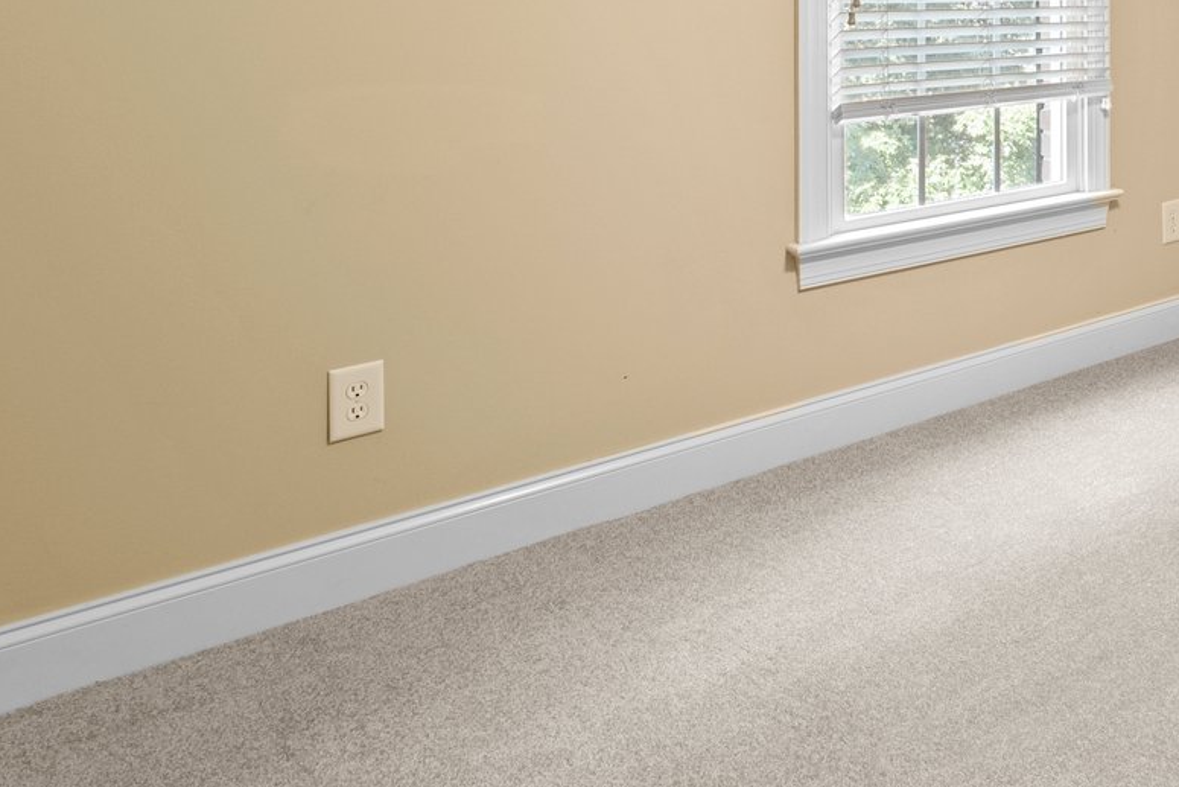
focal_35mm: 37
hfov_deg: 43.1
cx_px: 1228
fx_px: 1212
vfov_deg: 32.4
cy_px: -37
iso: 640
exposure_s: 1/4
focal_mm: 14
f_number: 8
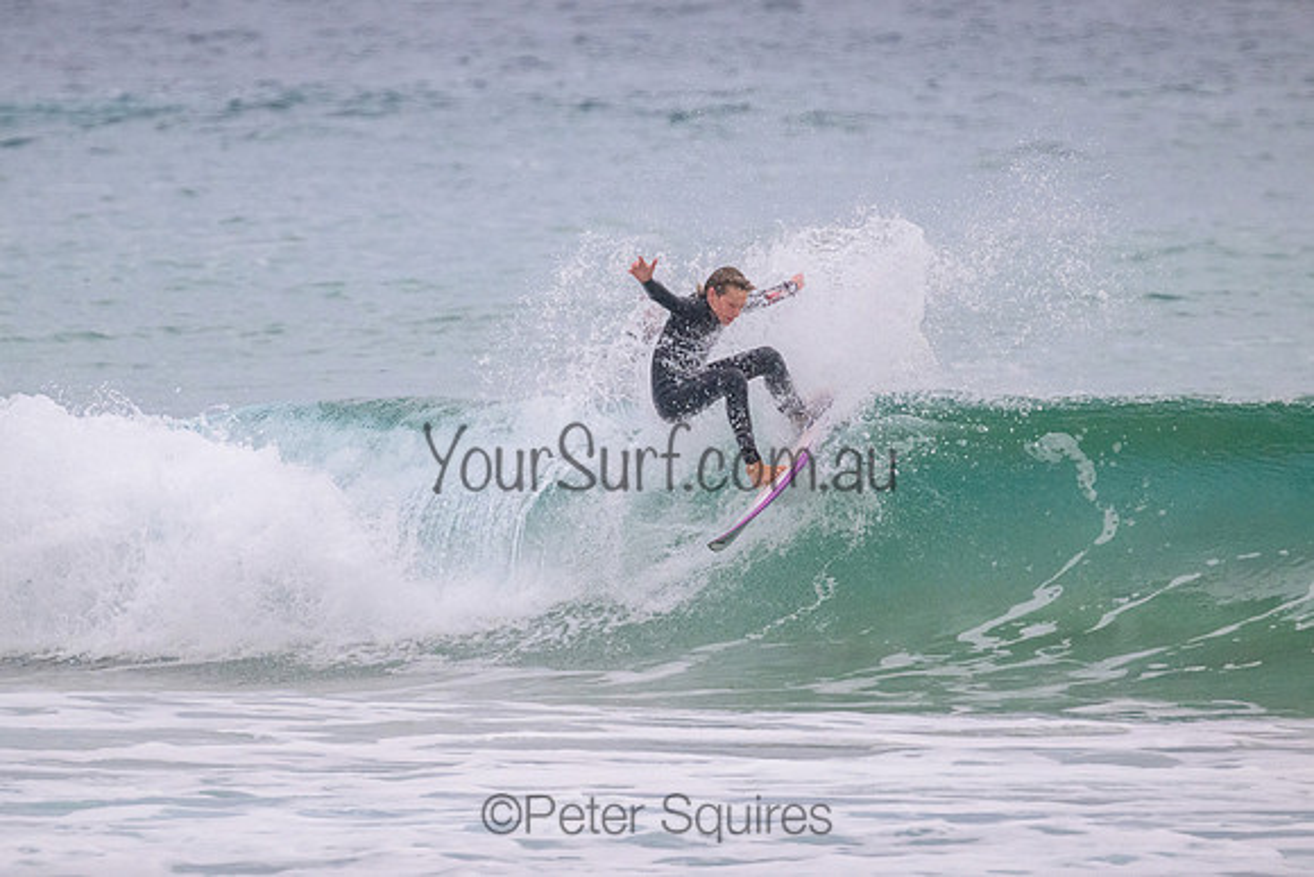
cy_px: 399
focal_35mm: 917
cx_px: 622
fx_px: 33483
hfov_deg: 2.2
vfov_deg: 1.5
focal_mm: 800
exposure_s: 1/1250
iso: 3600
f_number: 11
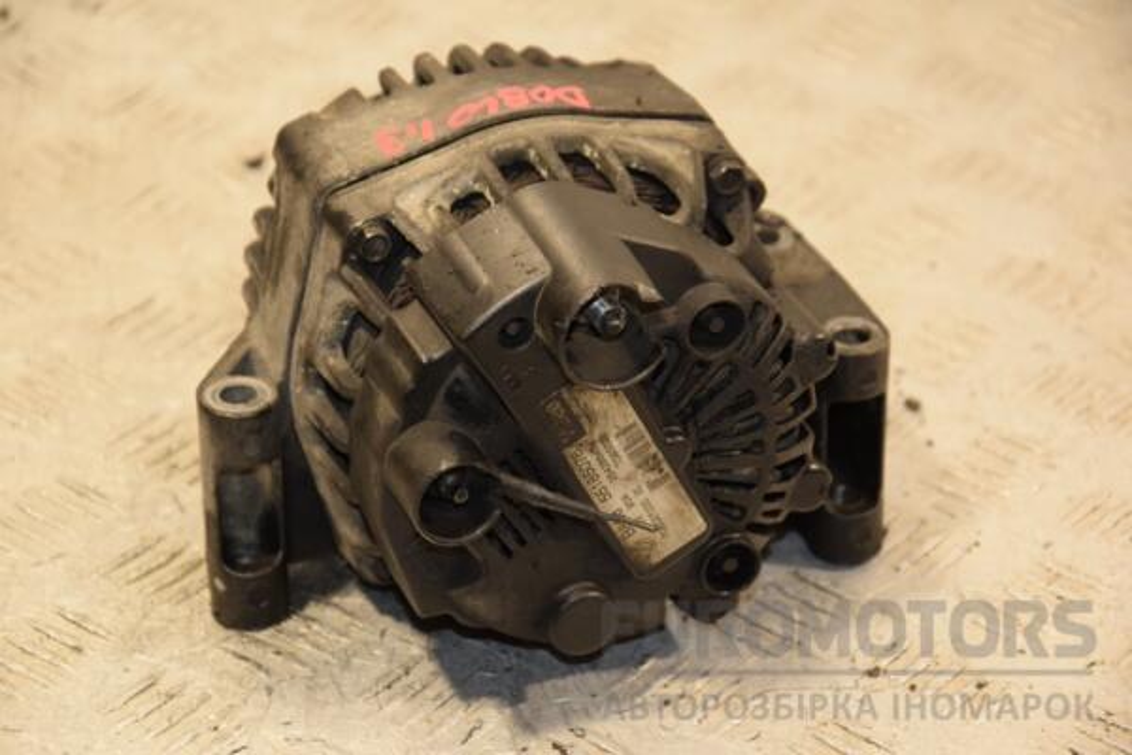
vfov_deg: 10.2
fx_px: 4245
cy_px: 378
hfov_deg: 15.2
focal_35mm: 135
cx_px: 566
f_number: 5.6
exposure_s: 1/100
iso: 800
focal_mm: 90
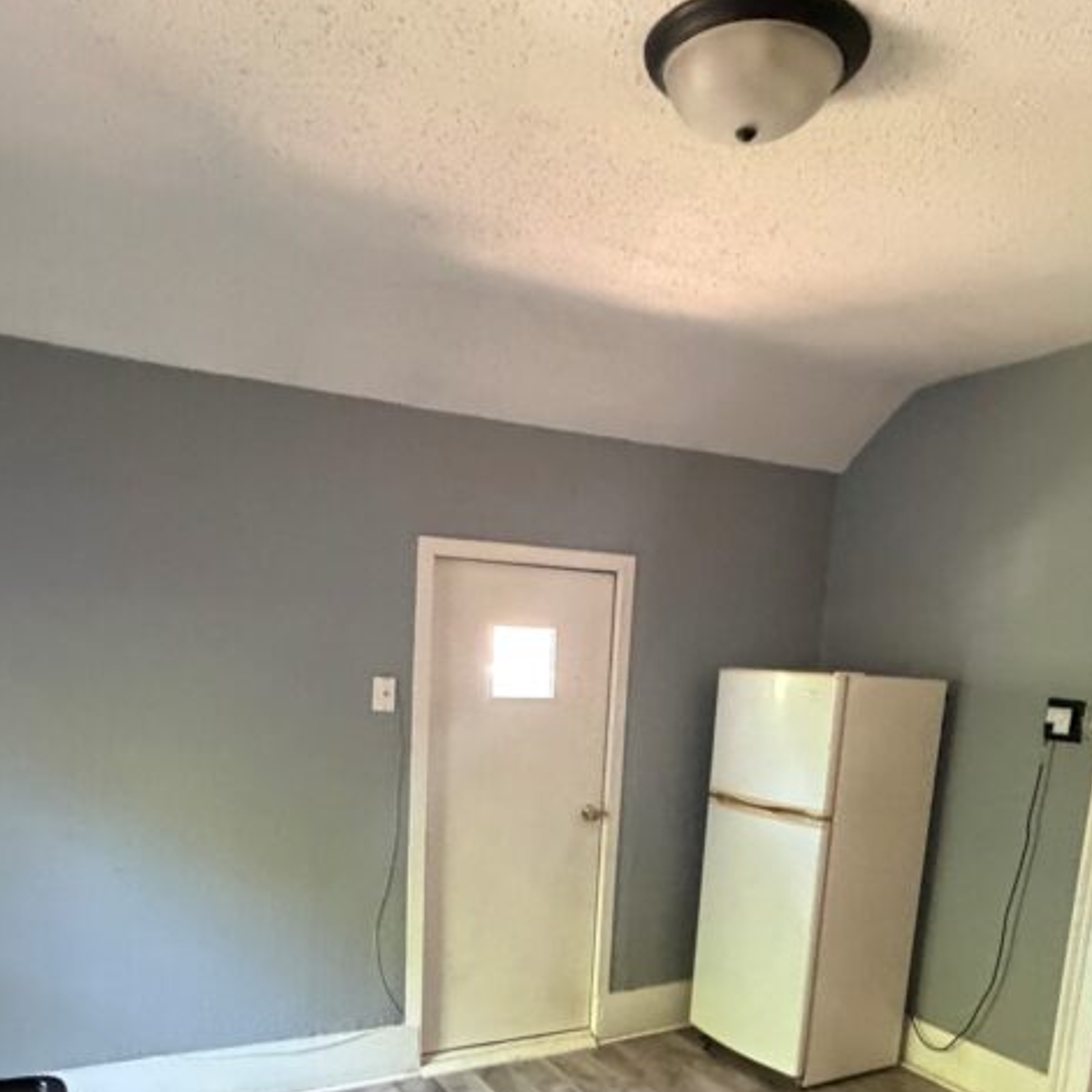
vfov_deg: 54.1
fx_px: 999
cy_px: 846
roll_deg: -2.6
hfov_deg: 57.3
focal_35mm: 28
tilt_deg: -10.5
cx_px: 525
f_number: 2.2
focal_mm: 2.22
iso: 1000
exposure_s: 1/60
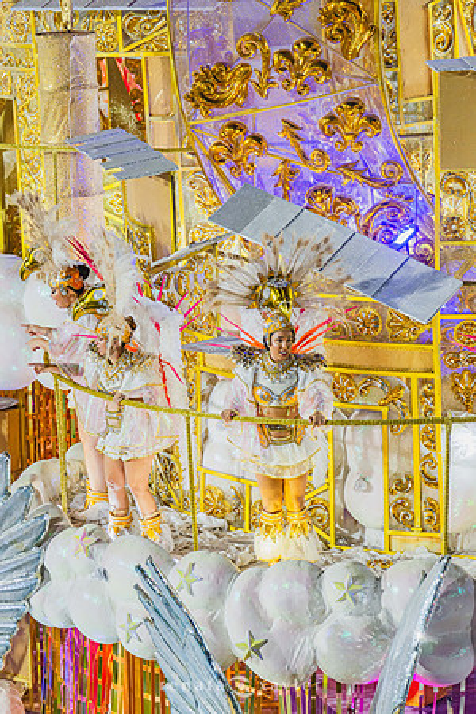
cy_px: 357
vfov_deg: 12.1
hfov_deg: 8.1
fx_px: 3371
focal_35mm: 170
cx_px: 238
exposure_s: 1/320
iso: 1600
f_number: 5.3
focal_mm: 170
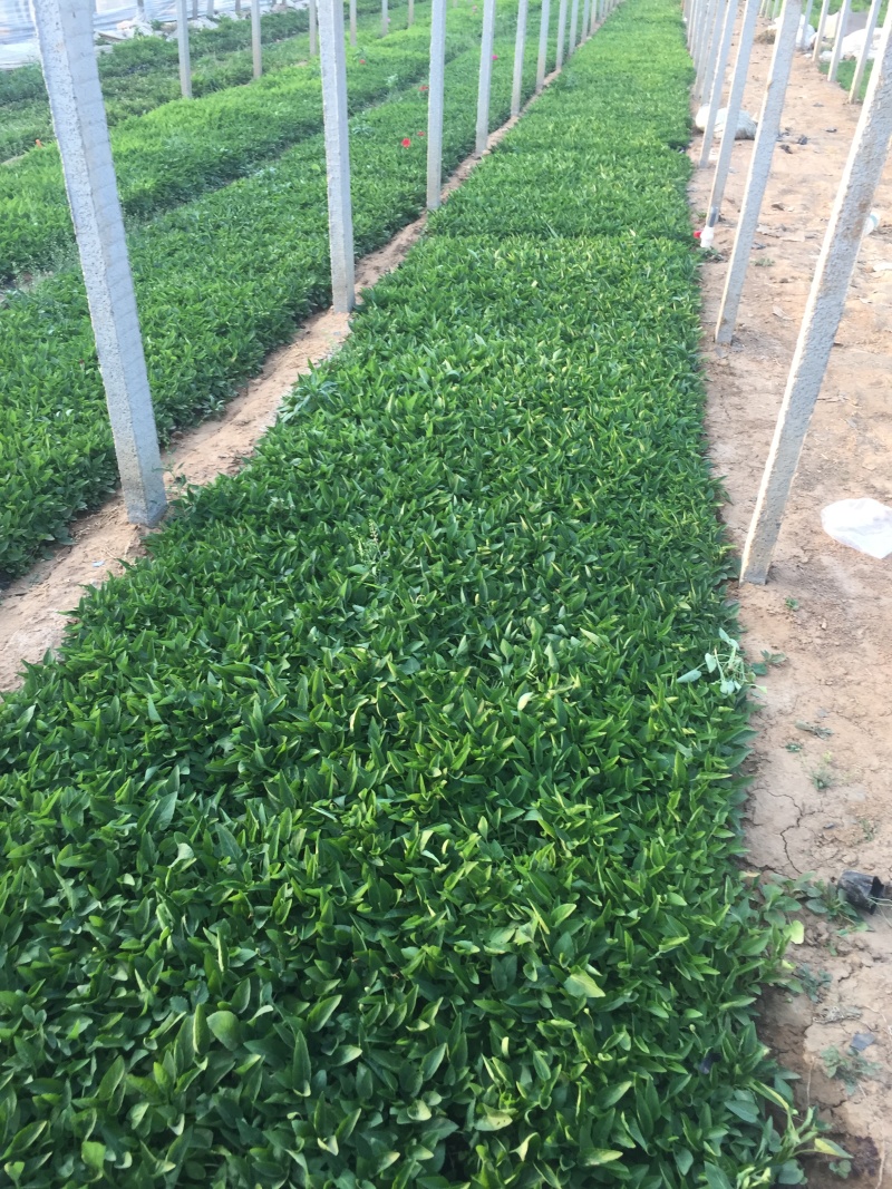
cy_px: 594
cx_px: 446
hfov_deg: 48.2
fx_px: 997
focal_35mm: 29
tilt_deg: -32.0
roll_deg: -1.0
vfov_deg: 61.7
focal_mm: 4.15
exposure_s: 1/100
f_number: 2.2
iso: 40
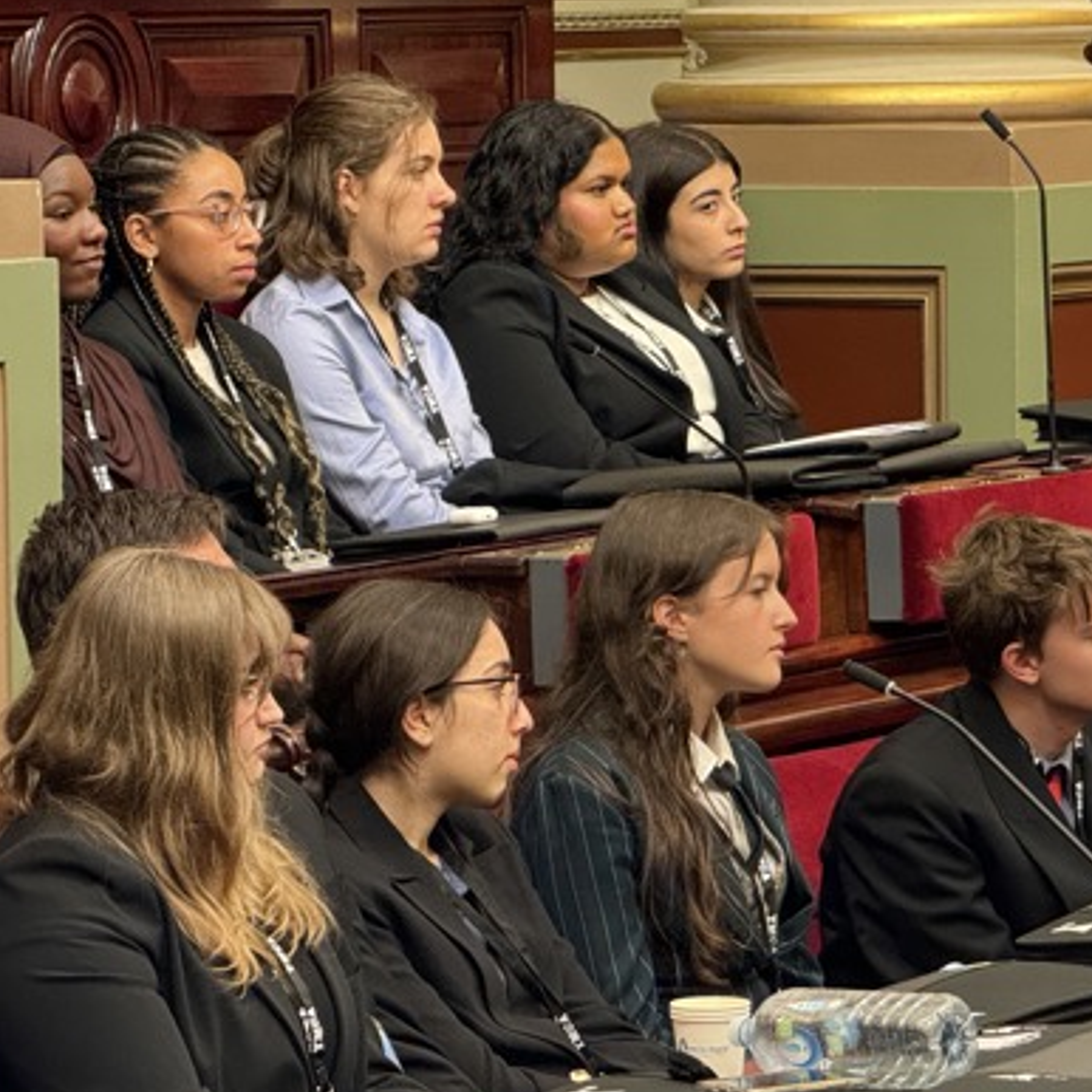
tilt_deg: -5.2
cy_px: 625
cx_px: 1061
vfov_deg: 8.0
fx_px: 7852
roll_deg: +0.6
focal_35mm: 220
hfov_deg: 7.9
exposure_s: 1/33
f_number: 2.8
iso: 500
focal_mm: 15.66
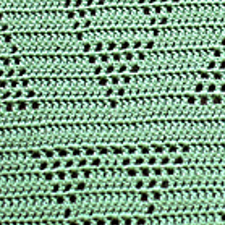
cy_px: -39
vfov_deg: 7.6
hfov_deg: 7.6
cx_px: 265
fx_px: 1684
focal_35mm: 229
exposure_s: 1/60
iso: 800
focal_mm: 50
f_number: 2
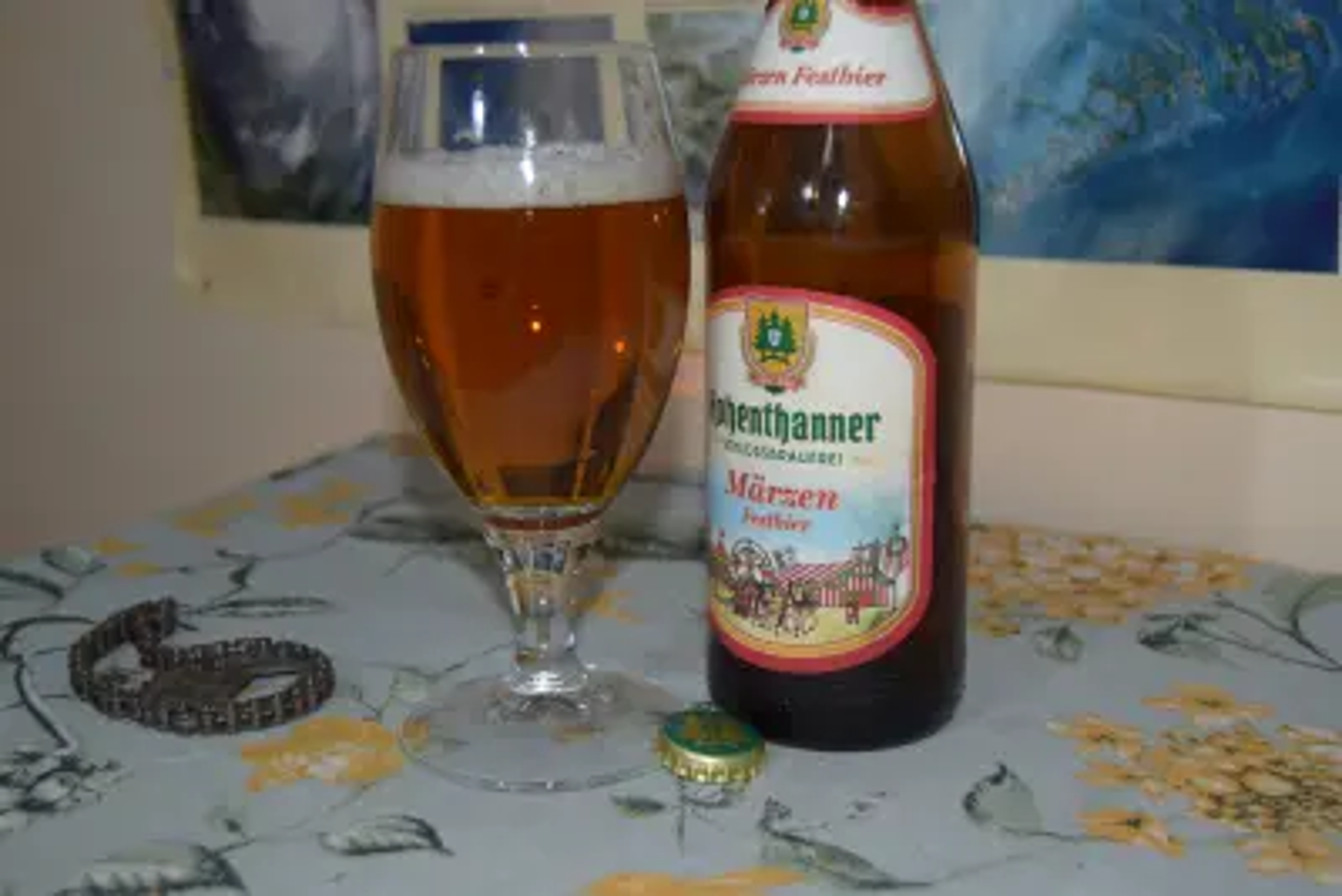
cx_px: 671
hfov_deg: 42.3
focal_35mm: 46
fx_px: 1734
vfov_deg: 29.0
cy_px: 448
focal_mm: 31
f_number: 4.2
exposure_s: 1/60
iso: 280
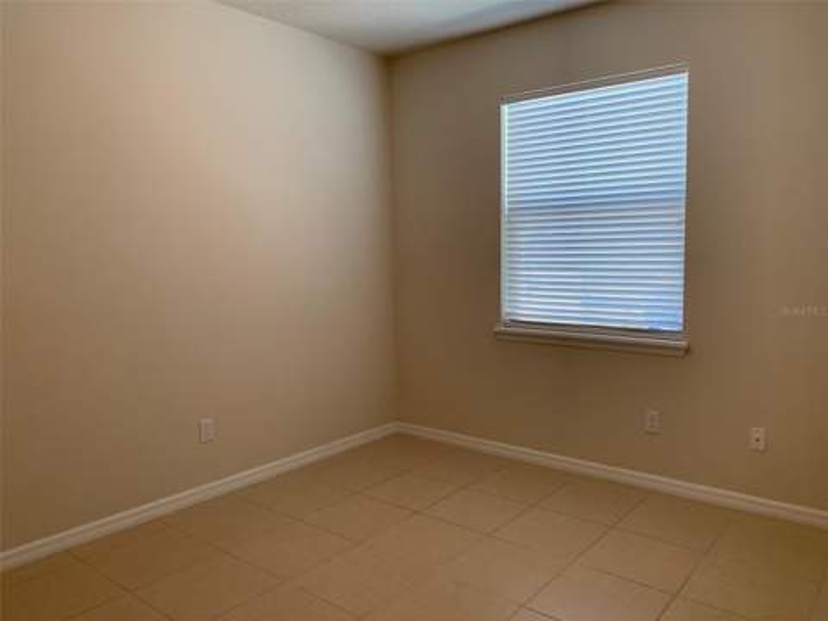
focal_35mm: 26
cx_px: 414
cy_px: 310
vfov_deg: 53.1
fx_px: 622
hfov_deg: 67.3
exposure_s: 1/60
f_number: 1.8
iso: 80
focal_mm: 4.25
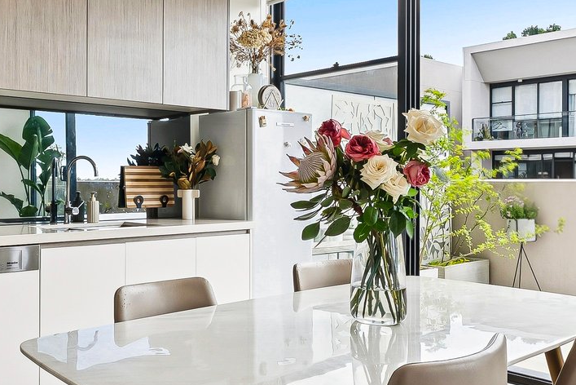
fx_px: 608
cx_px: 211
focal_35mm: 38
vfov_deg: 35.1
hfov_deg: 50.1
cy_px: 181
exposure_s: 1/50
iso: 250
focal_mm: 14
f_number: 11
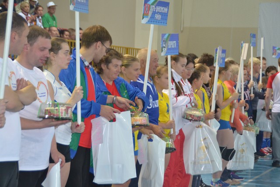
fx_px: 1003
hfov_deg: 15.9
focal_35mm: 129
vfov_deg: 10.6
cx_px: 140
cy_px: 94
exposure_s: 1/60
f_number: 5.6
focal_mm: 86
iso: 1400
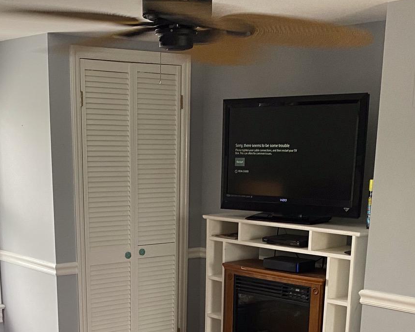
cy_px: 370
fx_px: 749
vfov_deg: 23.4
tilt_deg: -18.2
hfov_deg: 30.9
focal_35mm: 61
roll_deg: -0.5
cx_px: 162
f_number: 1.8
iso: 125
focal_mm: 4.25
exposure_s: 1/60
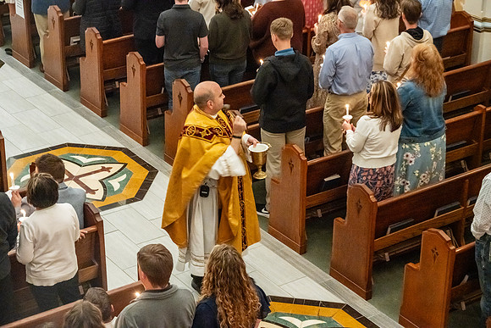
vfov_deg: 16.1
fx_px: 1160
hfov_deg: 23.9
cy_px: 164
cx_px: 246
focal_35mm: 85
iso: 5000
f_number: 7.1
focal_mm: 85
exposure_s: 1/60
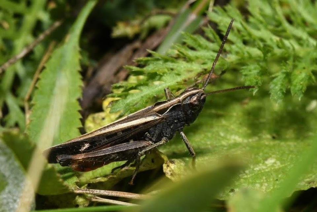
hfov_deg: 13.0
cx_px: 158
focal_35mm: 158
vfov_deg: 8.7
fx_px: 1387
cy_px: 106
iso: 250
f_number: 32
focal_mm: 105
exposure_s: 1/60
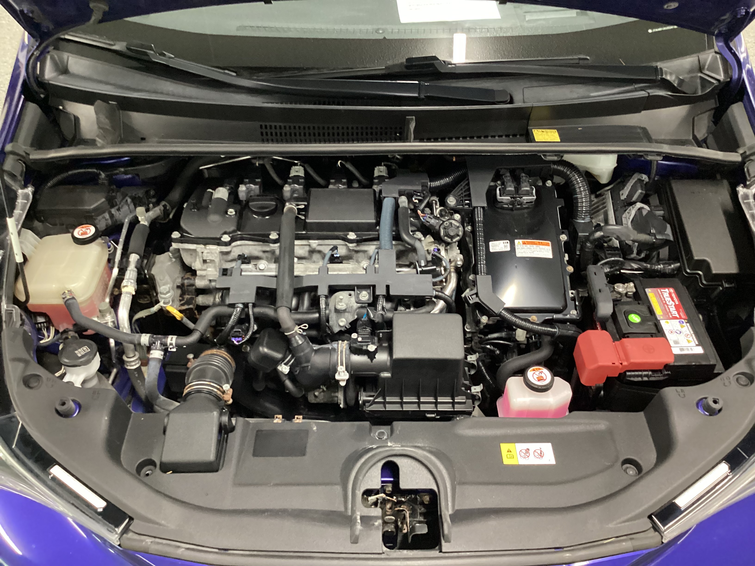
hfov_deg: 58.4
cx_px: 378
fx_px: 676
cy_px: 283
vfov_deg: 45.4
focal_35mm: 31
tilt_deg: -45.2
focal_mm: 3.3
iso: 500
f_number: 2.4
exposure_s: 1/30
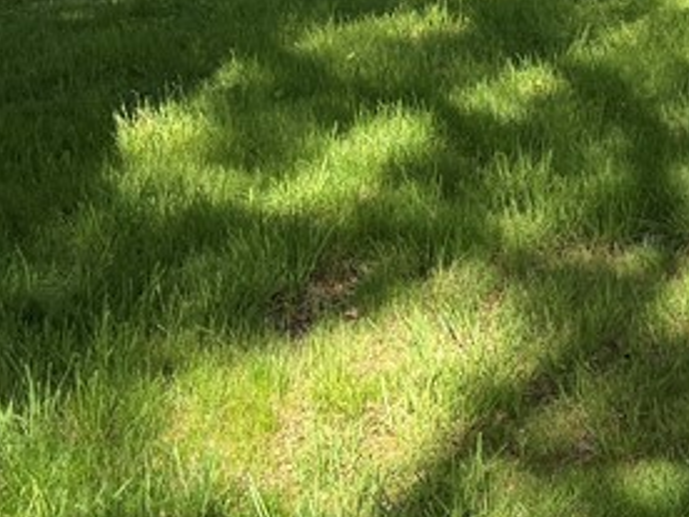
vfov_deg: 15.6
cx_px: 1076
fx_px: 1771
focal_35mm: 89
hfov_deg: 19.0
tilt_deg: -2.6
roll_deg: +0.2
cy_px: -207
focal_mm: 6.76
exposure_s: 1/1949
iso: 100
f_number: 1.78
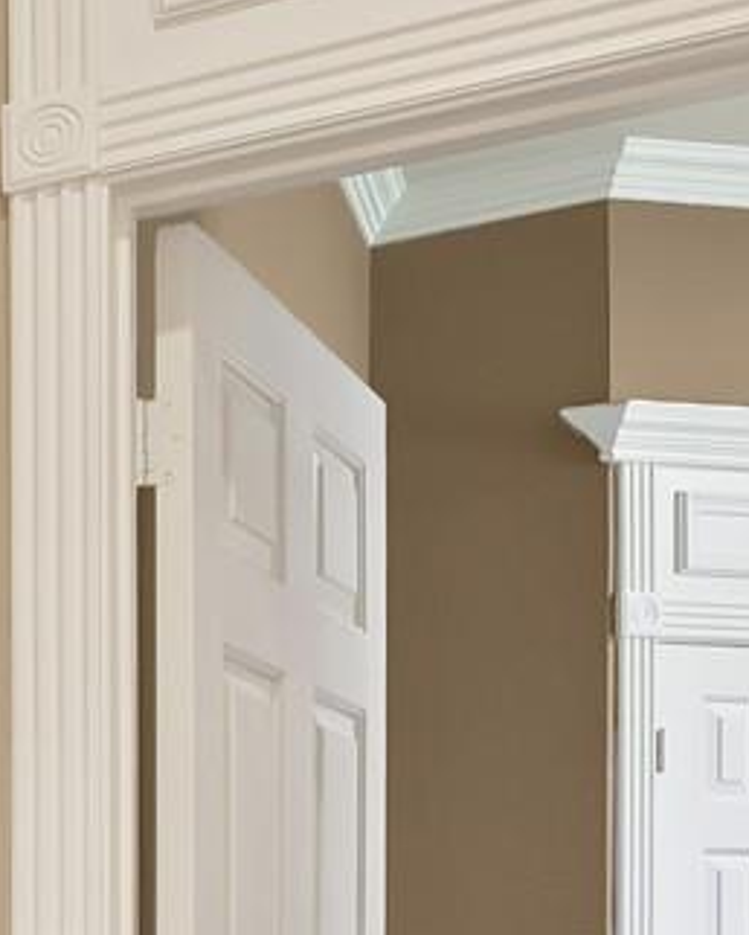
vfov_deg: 24.4
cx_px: -845
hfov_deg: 15.9
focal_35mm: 70
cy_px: 1138
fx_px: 1938
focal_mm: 12
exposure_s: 1
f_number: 9
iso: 640
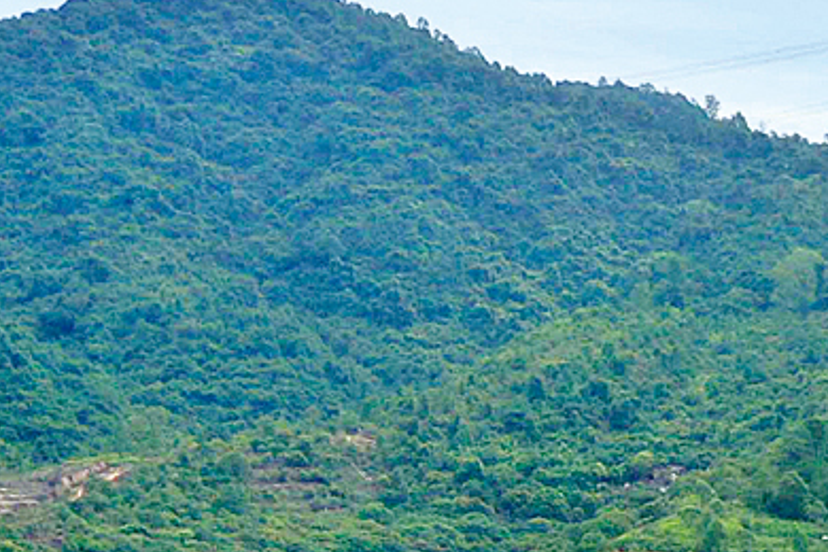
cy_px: 1367
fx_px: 3749
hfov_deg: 12.0
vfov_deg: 7.8
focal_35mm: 163
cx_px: 1272
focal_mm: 10.26
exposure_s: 1/160
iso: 100
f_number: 8
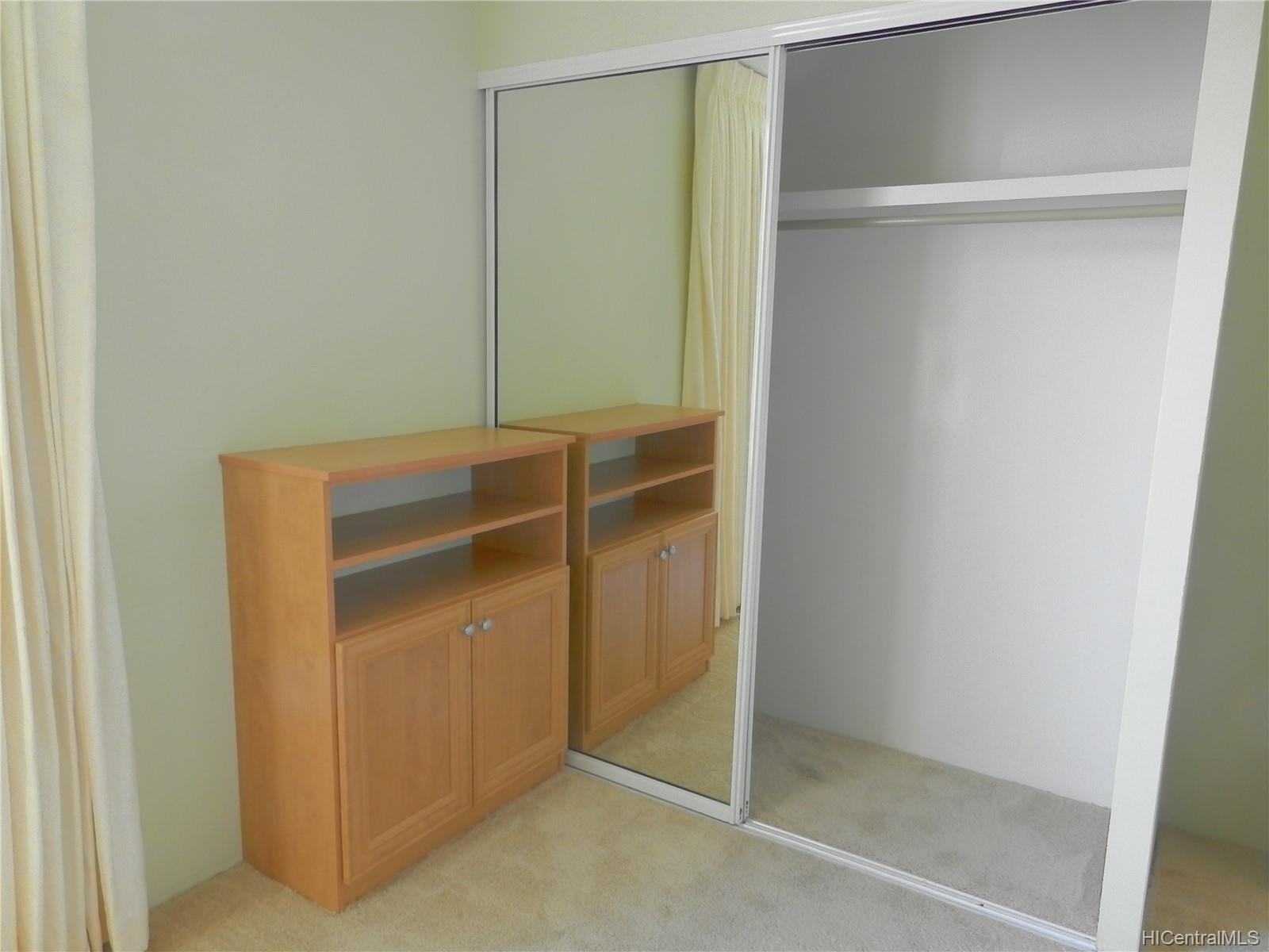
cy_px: 476
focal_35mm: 22
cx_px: 634
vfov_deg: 61.1
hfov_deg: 76.4
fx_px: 807
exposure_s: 1/25
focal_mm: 4
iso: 400
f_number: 3.4
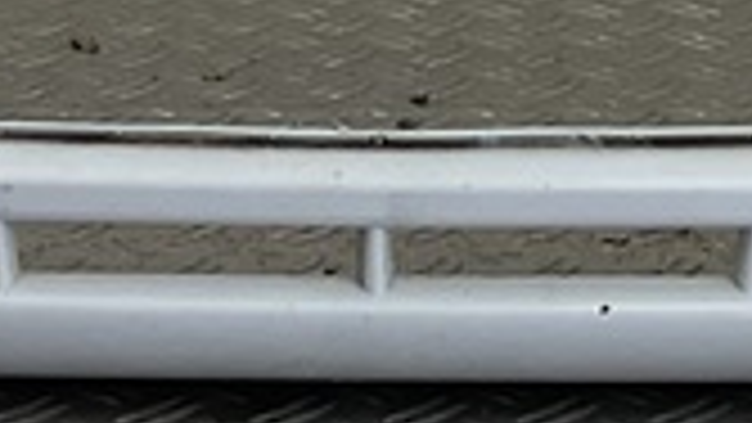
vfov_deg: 6.0
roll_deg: -1.2
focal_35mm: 191
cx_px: 410
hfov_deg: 11.3
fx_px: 3809
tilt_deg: -7.2
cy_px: -770
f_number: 1.8
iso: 16
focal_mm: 3
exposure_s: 1/190
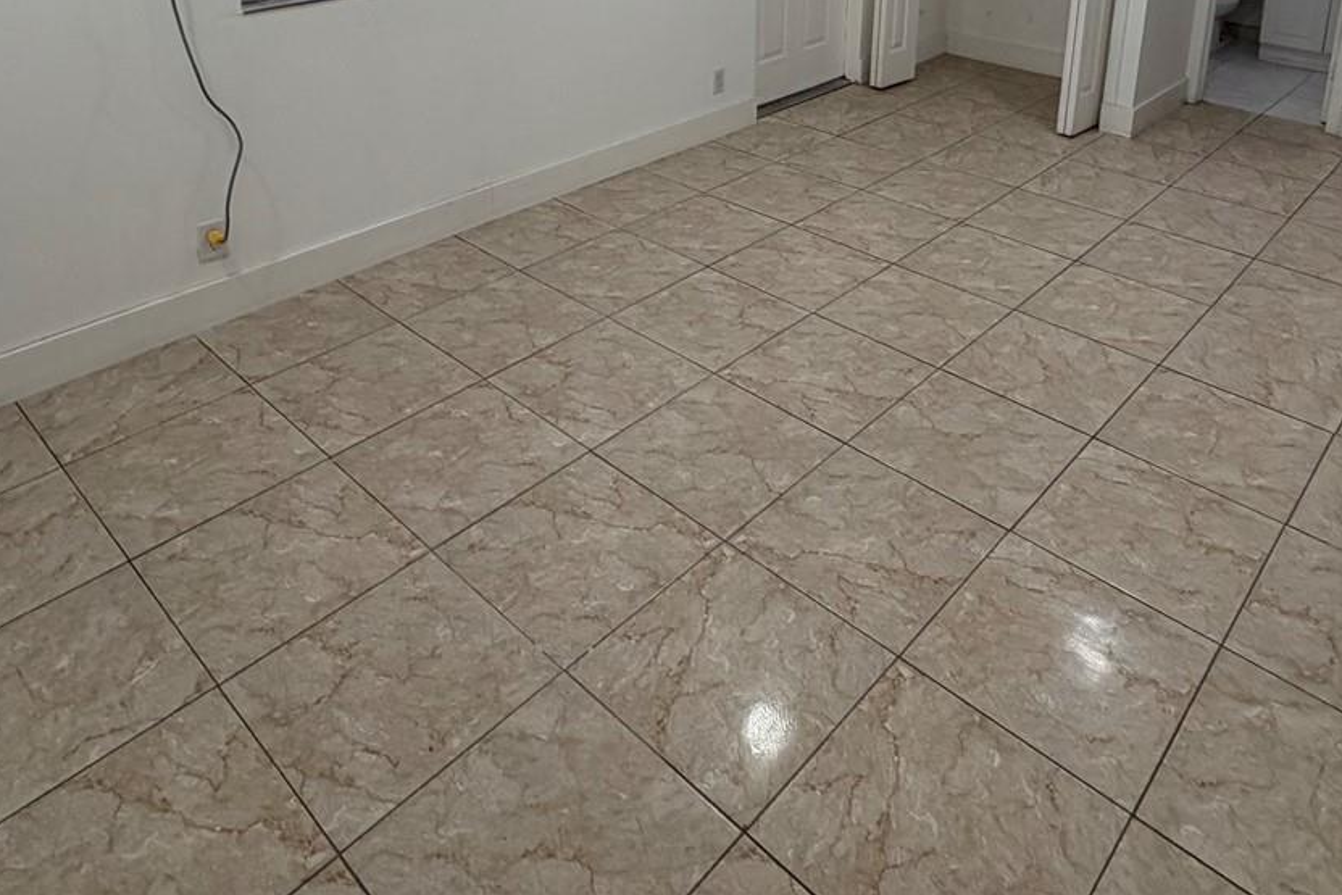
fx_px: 1044
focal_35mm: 28
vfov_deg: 41.4
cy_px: 34
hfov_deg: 65.3
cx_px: 739
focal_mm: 2.22
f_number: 2.2
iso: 160
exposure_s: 1/120
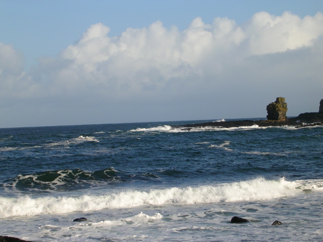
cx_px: 162
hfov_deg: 17.1
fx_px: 1073
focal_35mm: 115
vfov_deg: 12.9
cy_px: 121
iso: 50
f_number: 4.9
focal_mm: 17.4
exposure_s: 1/478
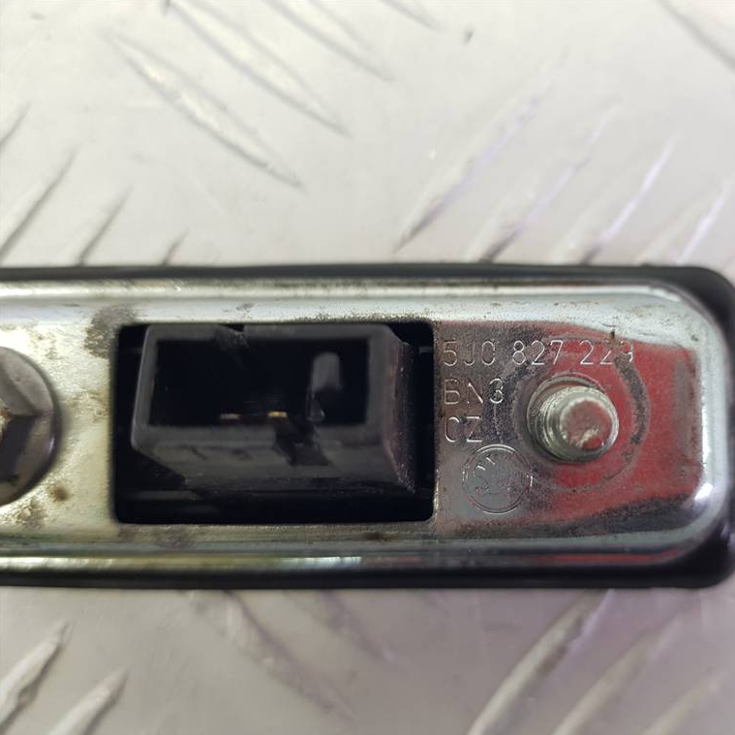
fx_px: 745
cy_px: 370
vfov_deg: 52.5
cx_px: 491
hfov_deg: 51.5
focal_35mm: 31
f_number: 1.7
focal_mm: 4.2
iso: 50
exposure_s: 1/50
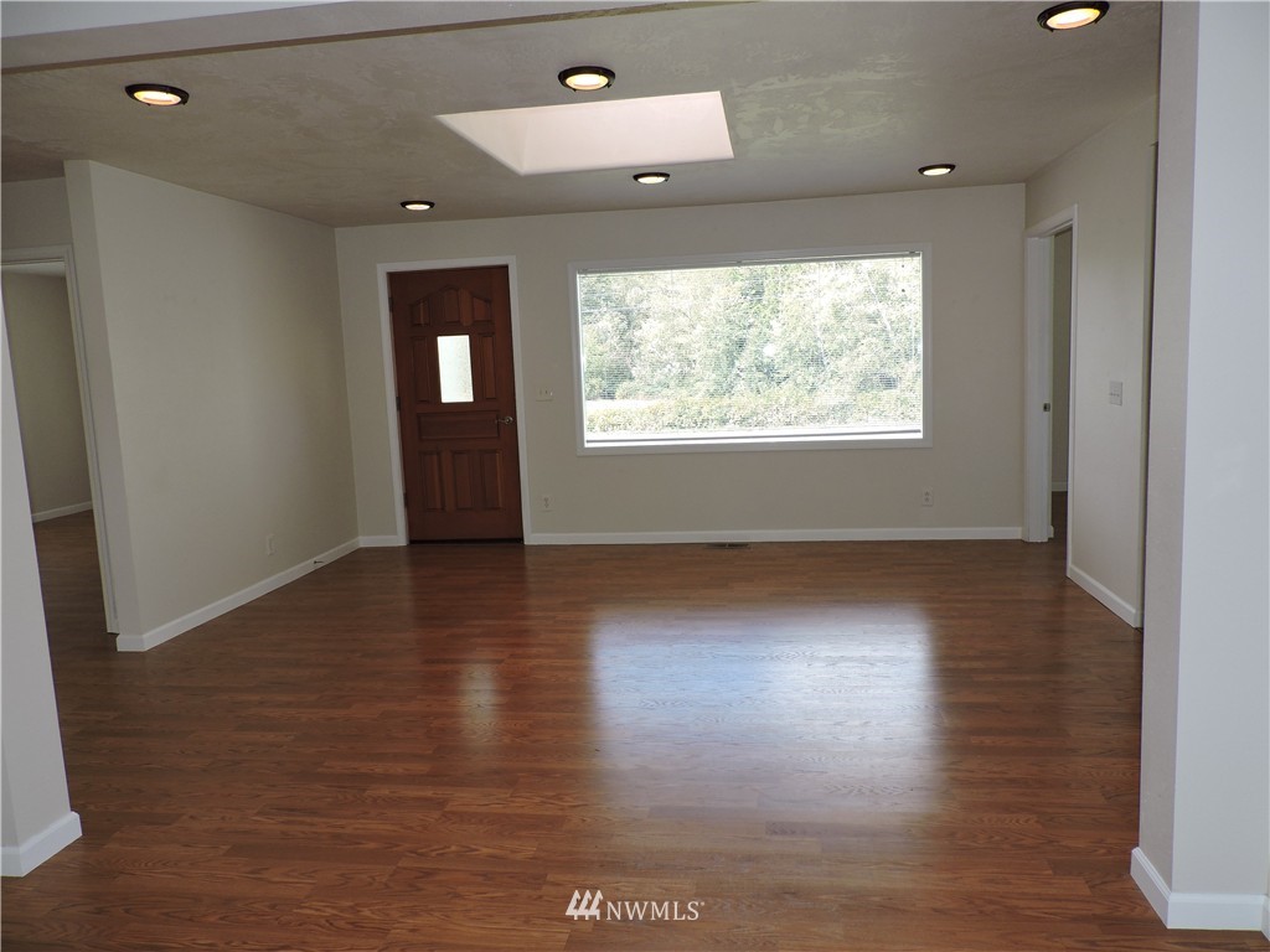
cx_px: 635
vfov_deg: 56.8
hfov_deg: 71.6
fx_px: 881
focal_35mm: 24
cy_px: 476
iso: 100
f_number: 3
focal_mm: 4.3
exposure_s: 1/125
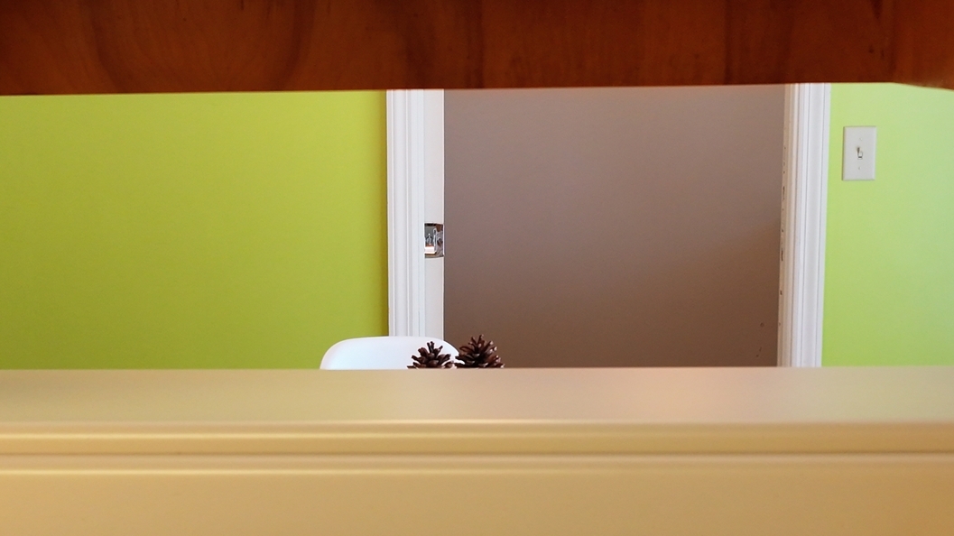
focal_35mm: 76
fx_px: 1922
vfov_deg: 15.7
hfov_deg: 27.8
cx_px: 401
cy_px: 468
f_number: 2.8
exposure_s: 1/30
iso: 170
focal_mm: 12.29
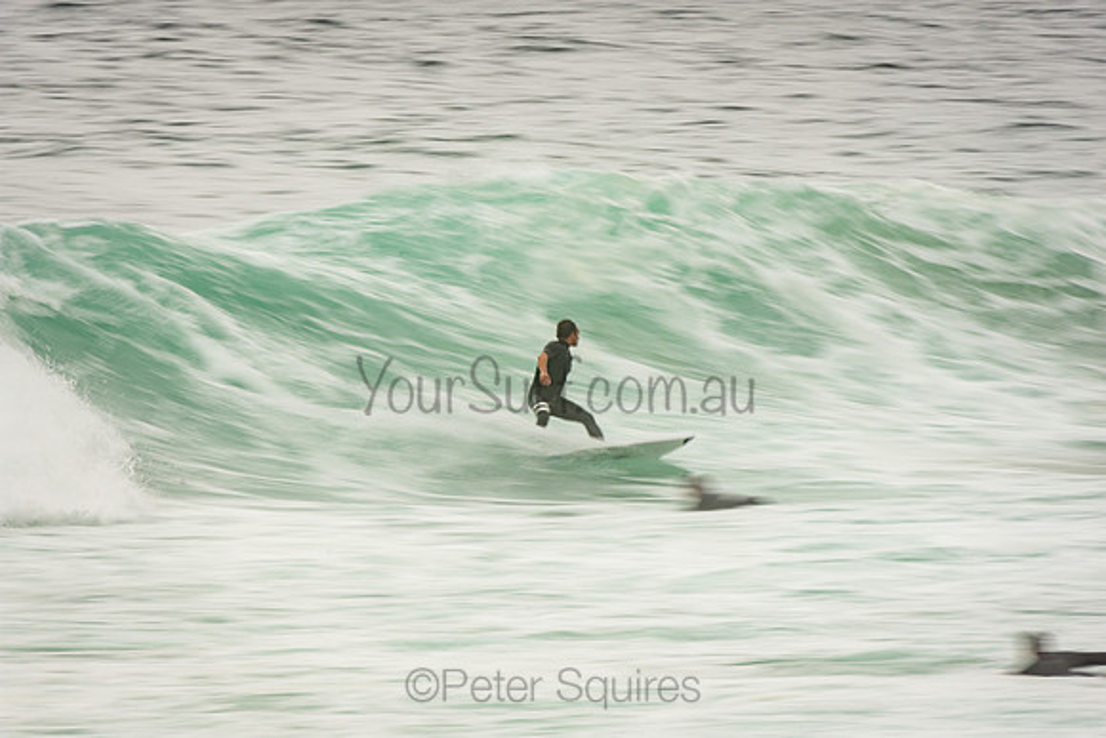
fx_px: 18437
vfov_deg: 2.3
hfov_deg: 3.4
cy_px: 369
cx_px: 553
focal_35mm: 600
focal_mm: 400
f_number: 22
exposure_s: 1/30
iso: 100
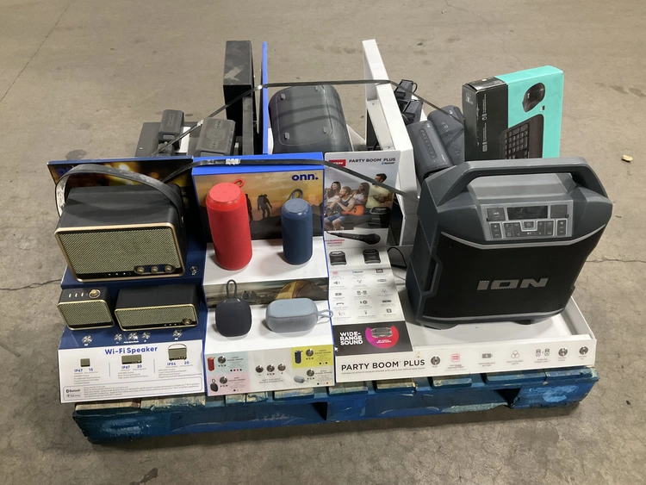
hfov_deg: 61.6
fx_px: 541
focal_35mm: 29
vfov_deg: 48.3
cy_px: 242
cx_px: 323
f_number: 1.8
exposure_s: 1/40
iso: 250
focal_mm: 3
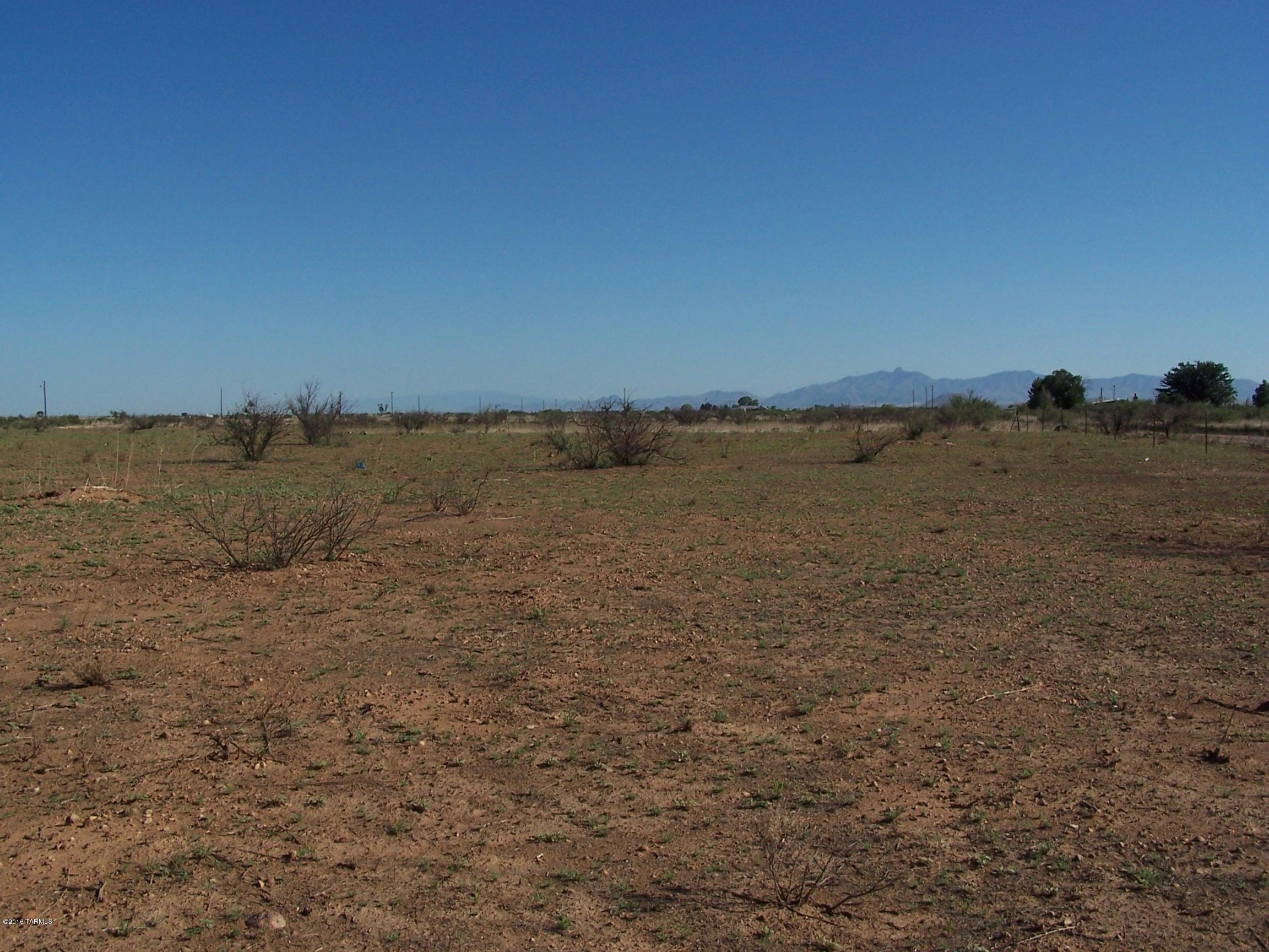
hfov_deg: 49.0
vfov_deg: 37.7
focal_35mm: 38
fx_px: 1393
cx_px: 634
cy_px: 476
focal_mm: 6.3
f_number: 5.6
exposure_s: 1/750
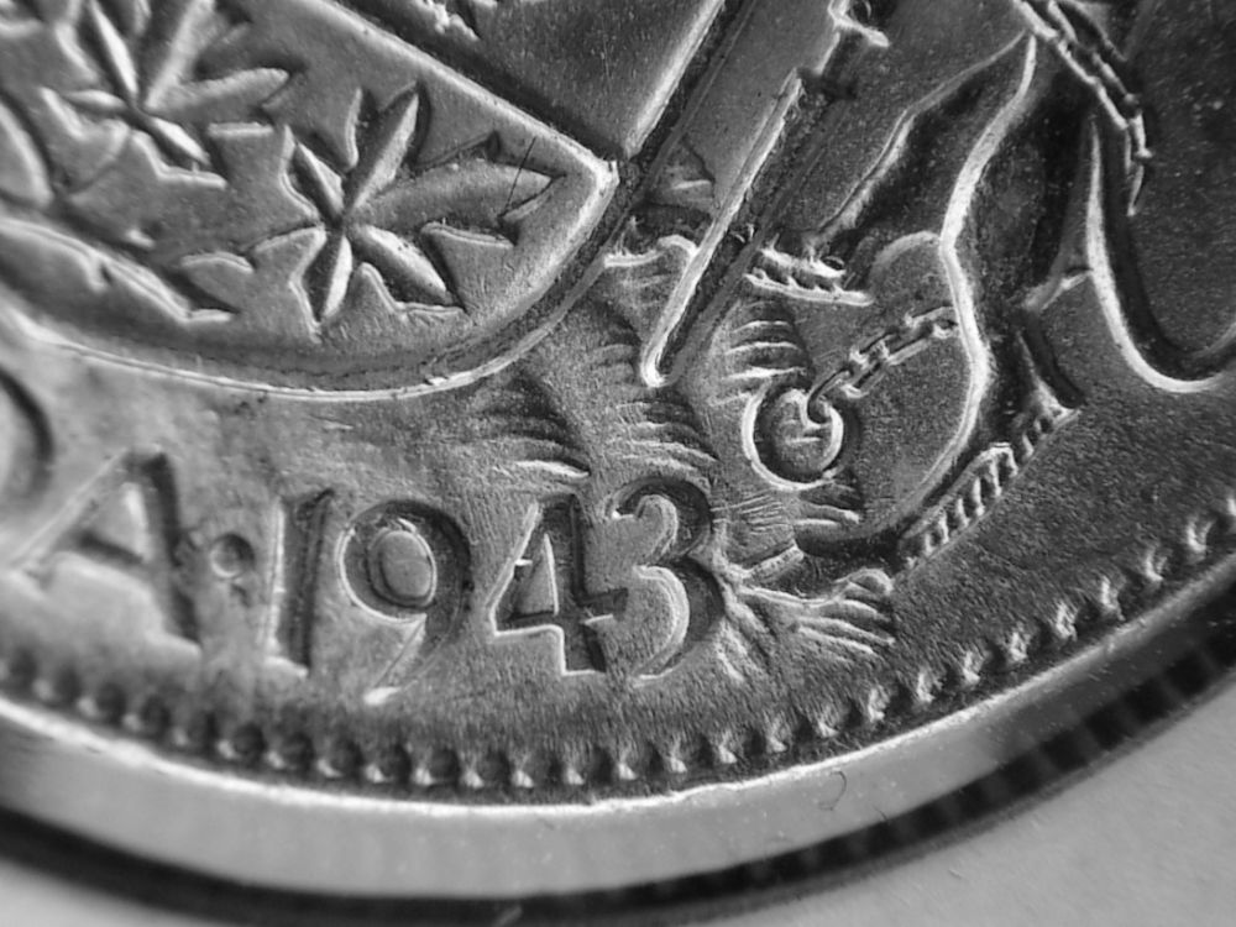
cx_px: 618
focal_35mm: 66
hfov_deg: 29.4
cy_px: 464
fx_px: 2357
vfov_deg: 22.3
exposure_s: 1/100
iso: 64
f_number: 3.3
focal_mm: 11
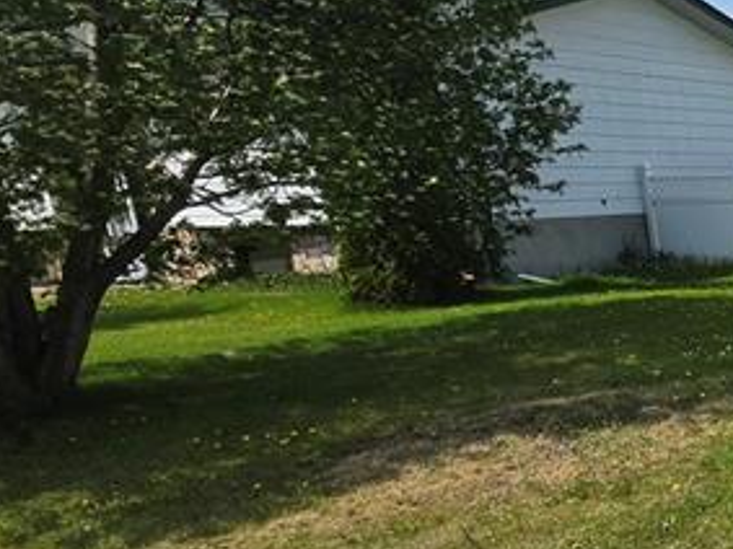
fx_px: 995
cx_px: 1305
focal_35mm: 47
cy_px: 396
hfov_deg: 22.8
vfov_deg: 30.5
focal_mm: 2.2
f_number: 1.9
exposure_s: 1/2544
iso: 32
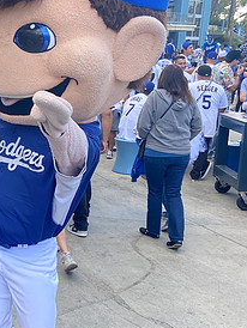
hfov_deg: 25.1
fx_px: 522
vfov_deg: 34.9
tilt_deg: -12.4
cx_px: -11
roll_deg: -0.4
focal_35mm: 55
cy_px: 175
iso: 32
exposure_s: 1/197
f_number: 1.8
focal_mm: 4.25
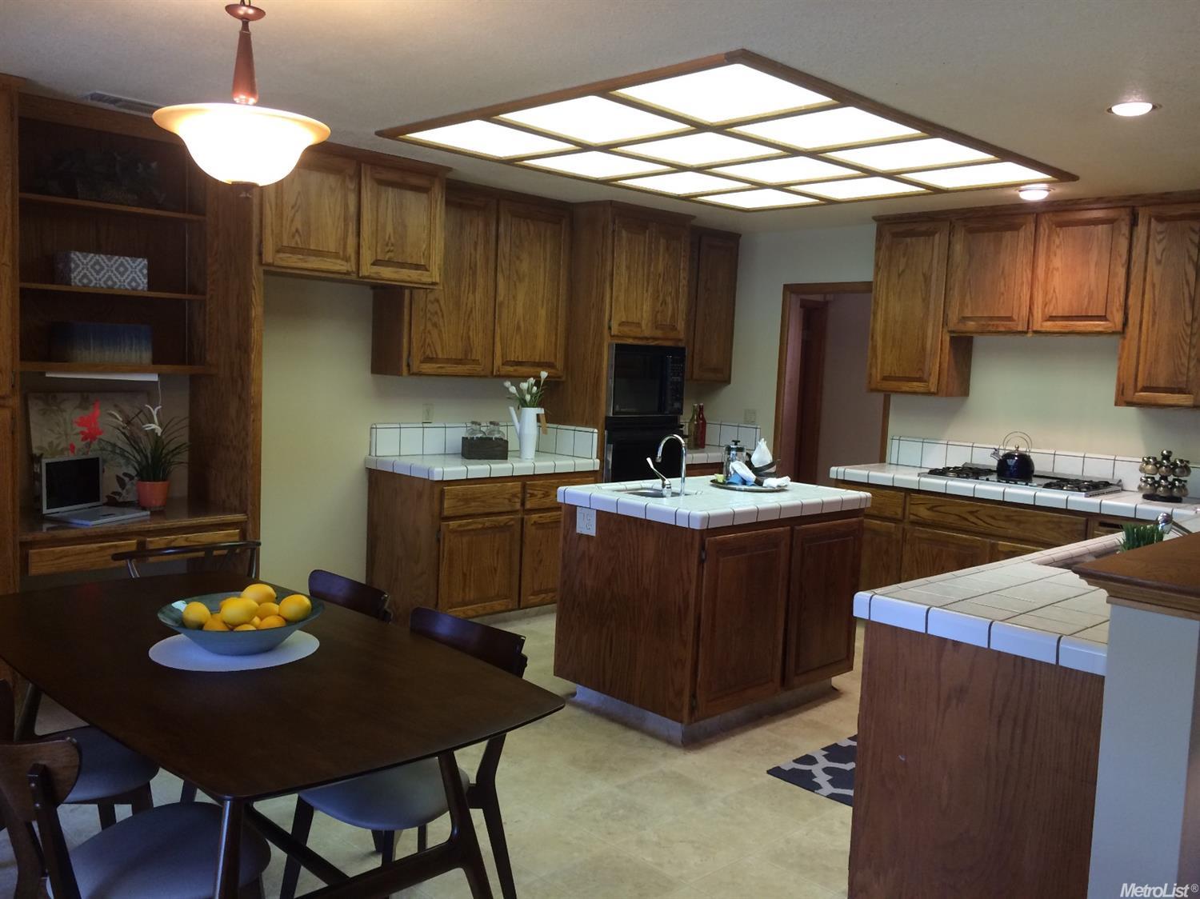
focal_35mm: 29
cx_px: 600
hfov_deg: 61.7
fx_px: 1005
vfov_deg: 48.2
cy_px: 450
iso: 50
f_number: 2.2
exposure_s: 1/33
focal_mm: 4.15
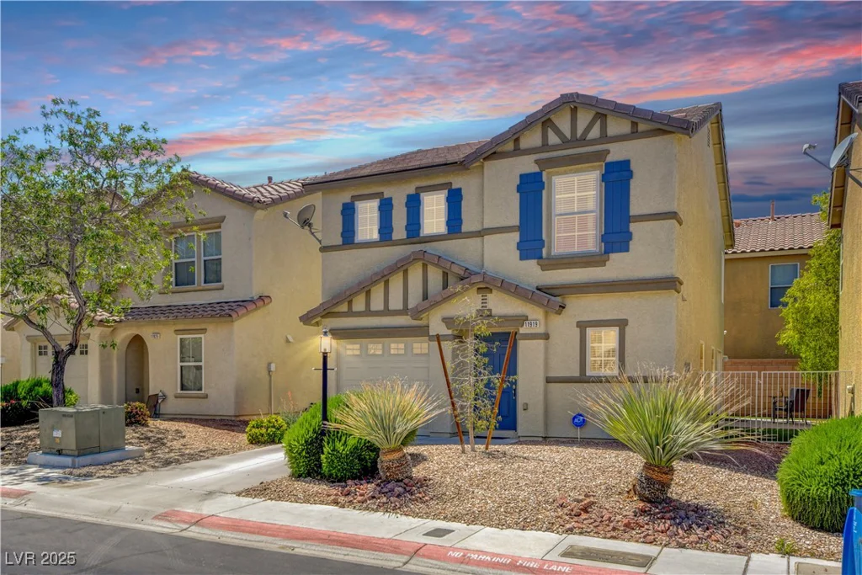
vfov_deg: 46.4
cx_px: 431
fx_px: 670
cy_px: 288
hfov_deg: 65.5
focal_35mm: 28
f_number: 8
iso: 800
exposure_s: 1/400
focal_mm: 19
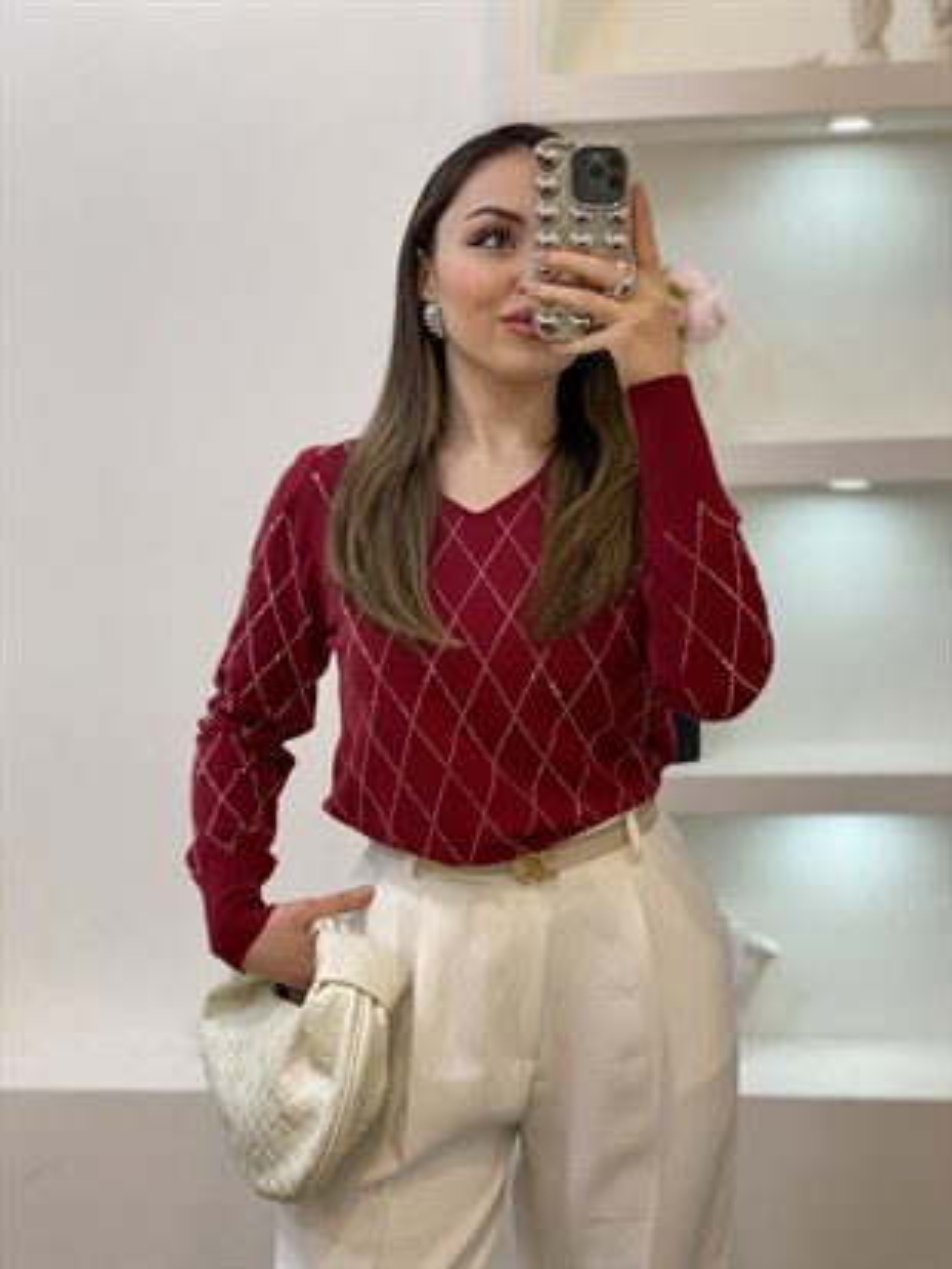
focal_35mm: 52
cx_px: 476
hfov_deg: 28.0
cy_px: 634
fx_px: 1906
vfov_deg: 36.8
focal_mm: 6
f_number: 2
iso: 80
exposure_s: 1/100
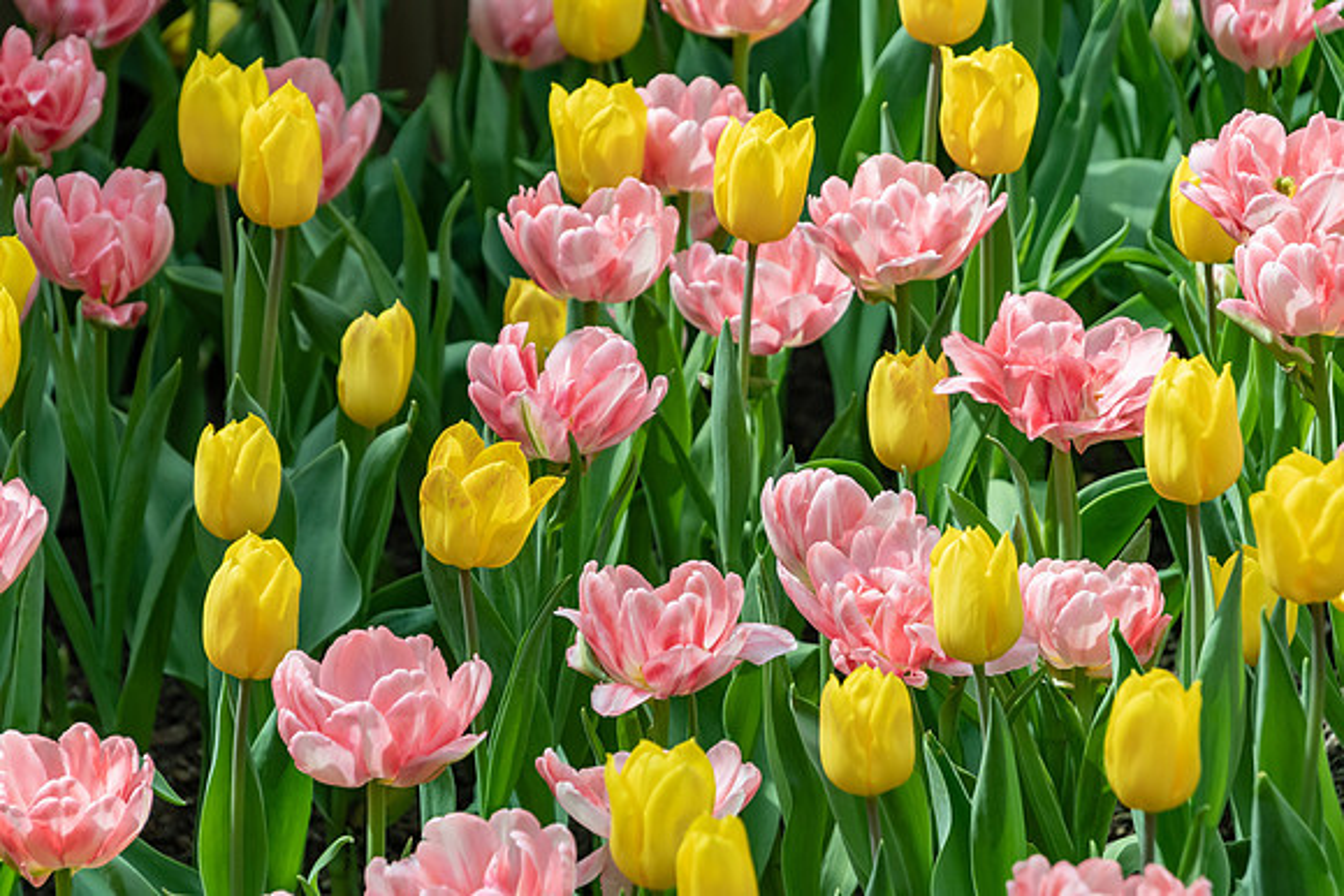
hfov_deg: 5.7
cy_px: 448
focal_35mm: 360
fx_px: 13443
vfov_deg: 3.8
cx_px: 672
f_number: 8
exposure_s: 1/500
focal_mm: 240
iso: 400
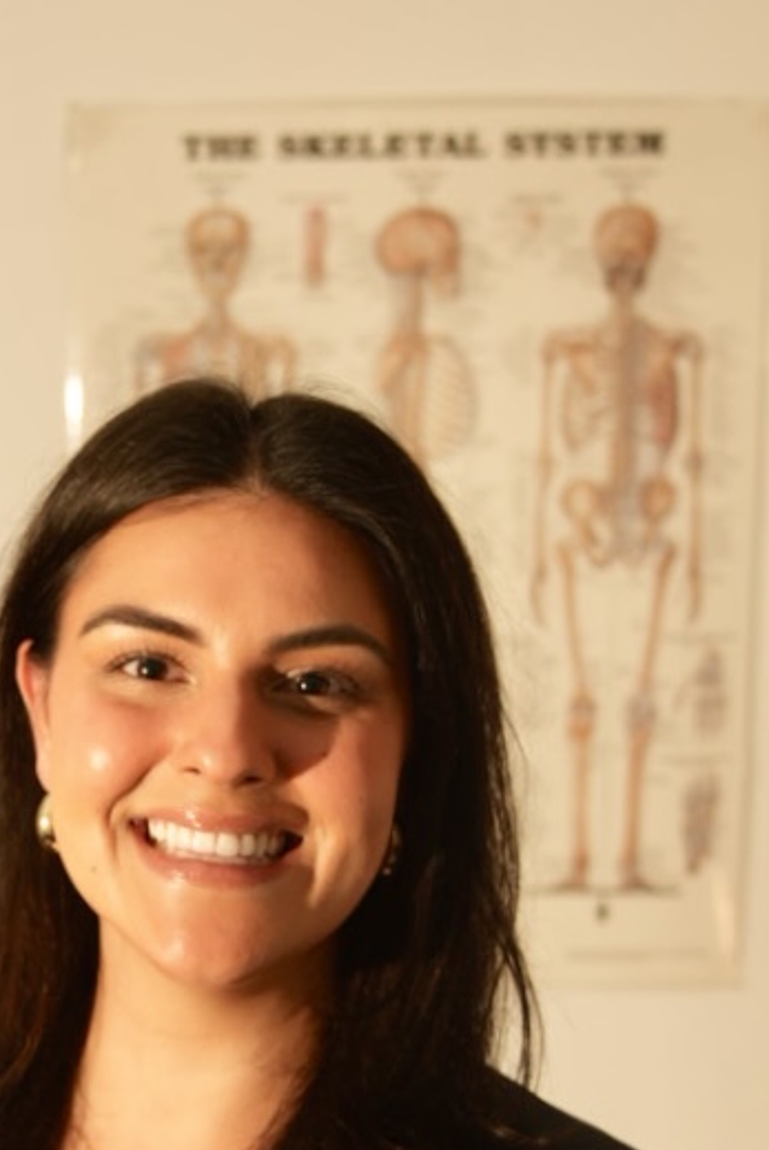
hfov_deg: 13.4
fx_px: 3230
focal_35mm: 101
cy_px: 997
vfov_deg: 19.9
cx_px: -22
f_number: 2.8
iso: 160
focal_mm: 34
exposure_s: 1/200
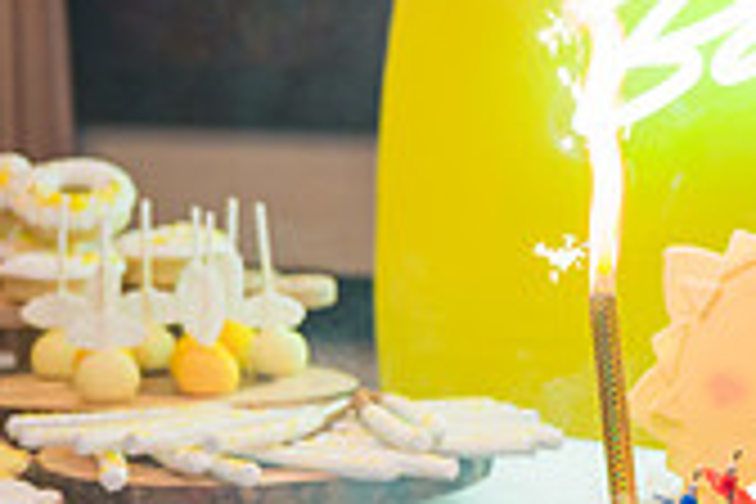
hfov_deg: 15.7
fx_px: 2541
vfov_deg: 11.3
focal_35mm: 121
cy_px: 306
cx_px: 1102
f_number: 4
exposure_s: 1/200
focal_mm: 35
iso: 1600
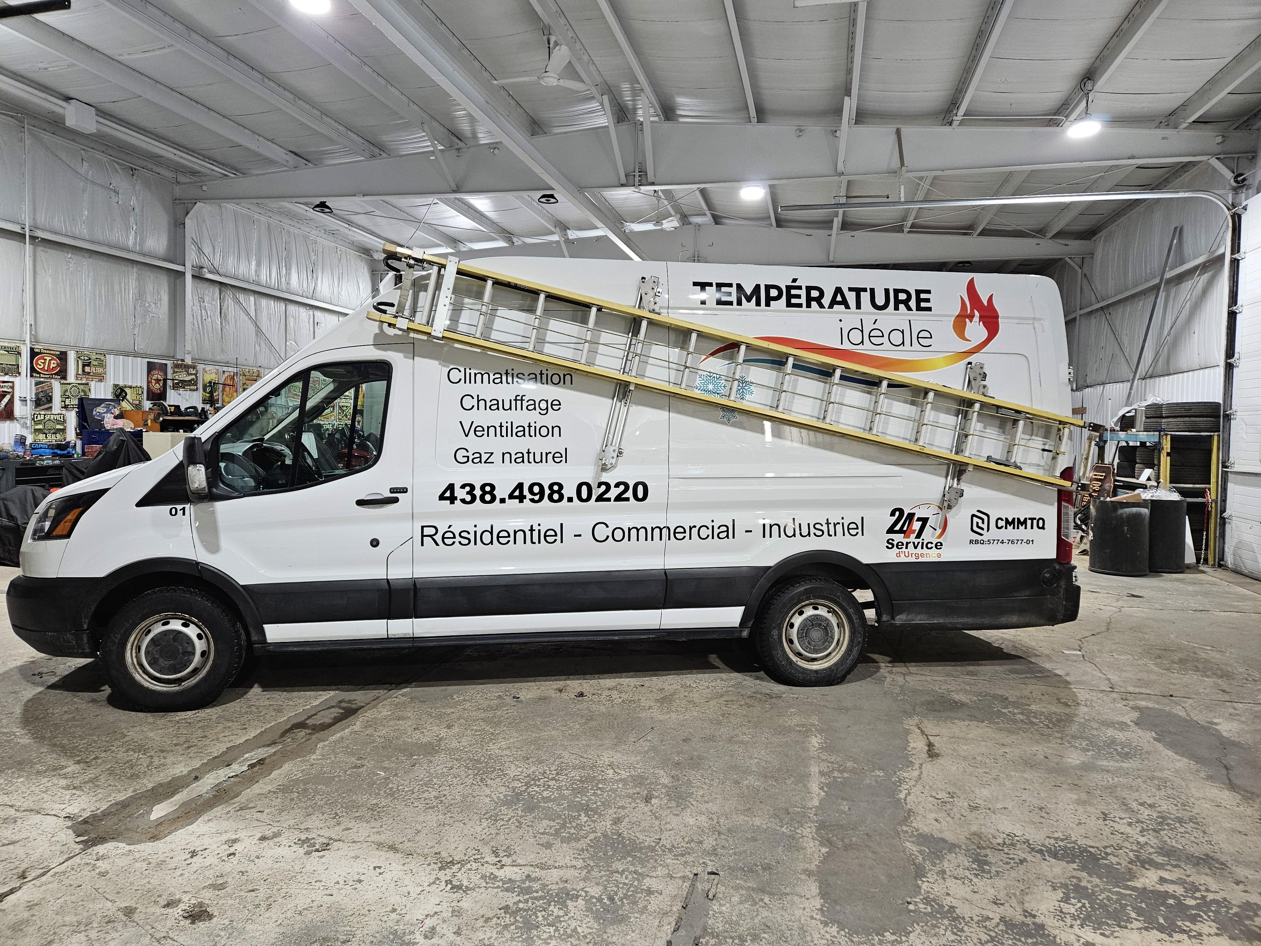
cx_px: 630
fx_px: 838
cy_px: 473
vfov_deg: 58.9
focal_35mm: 23
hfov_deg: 73.9
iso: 200
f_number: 1.8
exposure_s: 1/120
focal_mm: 5.4
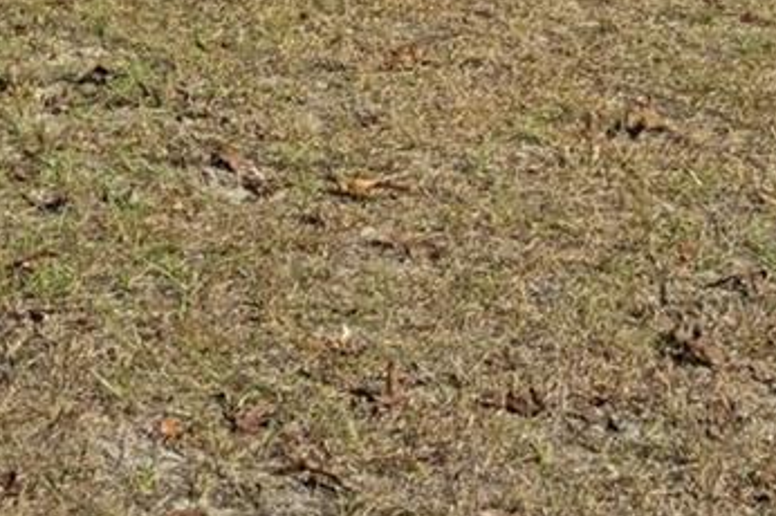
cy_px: -646
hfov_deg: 16.3
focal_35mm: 125
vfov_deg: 9.9
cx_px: 166
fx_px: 2692
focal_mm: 27
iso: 320
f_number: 8
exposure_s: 1/1250
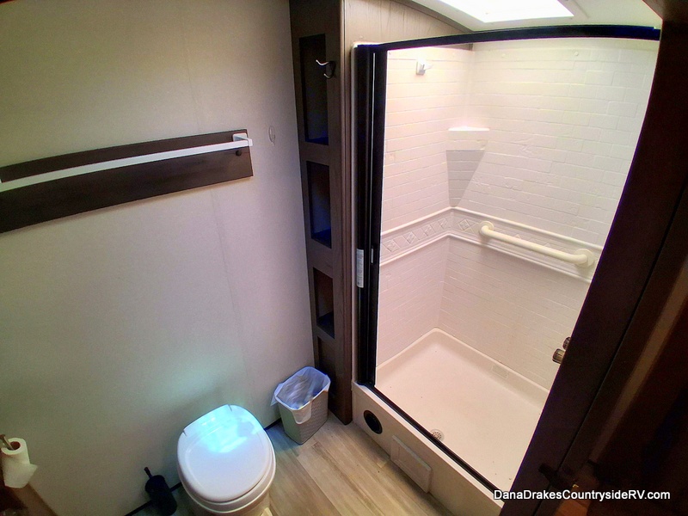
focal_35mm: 17
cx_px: 344
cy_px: 258
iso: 125
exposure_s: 1/60
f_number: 2.2
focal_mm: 1.4
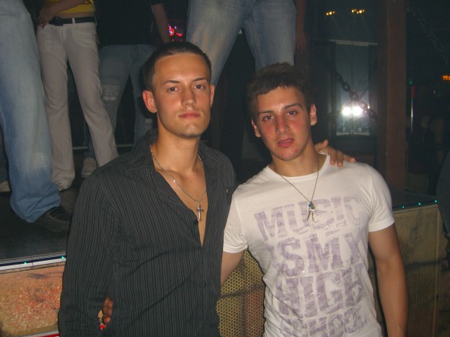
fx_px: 507
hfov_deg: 47.9
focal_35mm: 39
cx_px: 222
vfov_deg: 36.8
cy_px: 165
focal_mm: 7.9
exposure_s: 1/60
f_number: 2.8
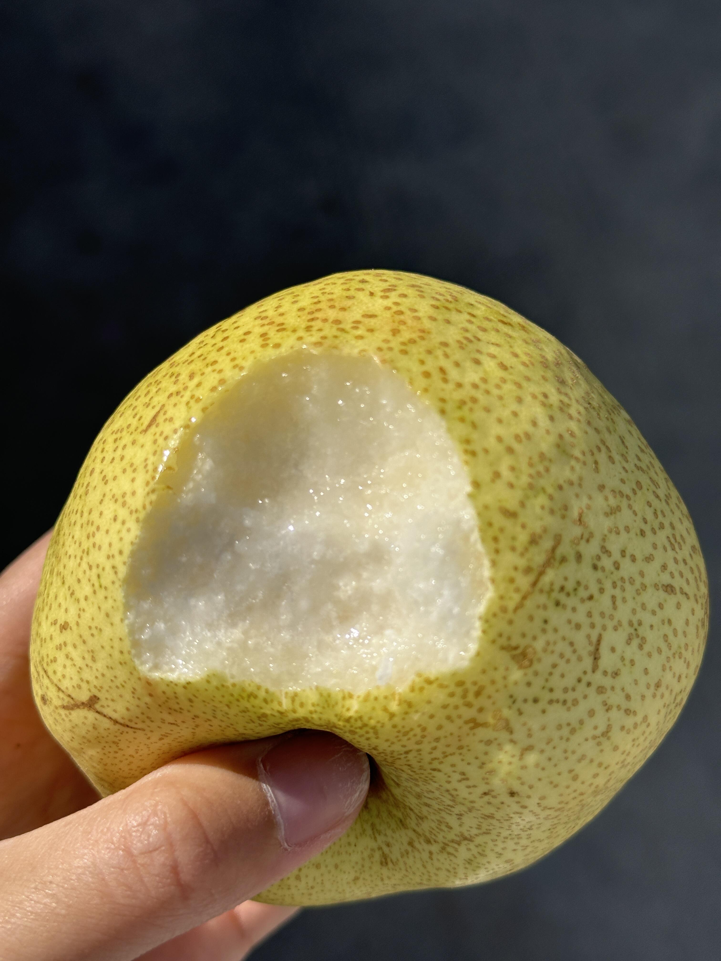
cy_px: 480
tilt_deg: -51.2
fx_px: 1333
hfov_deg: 30.3
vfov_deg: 39.7
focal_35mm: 48
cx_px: 360
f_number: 1.78
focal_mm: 6.86
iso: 64
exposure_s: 1/7634
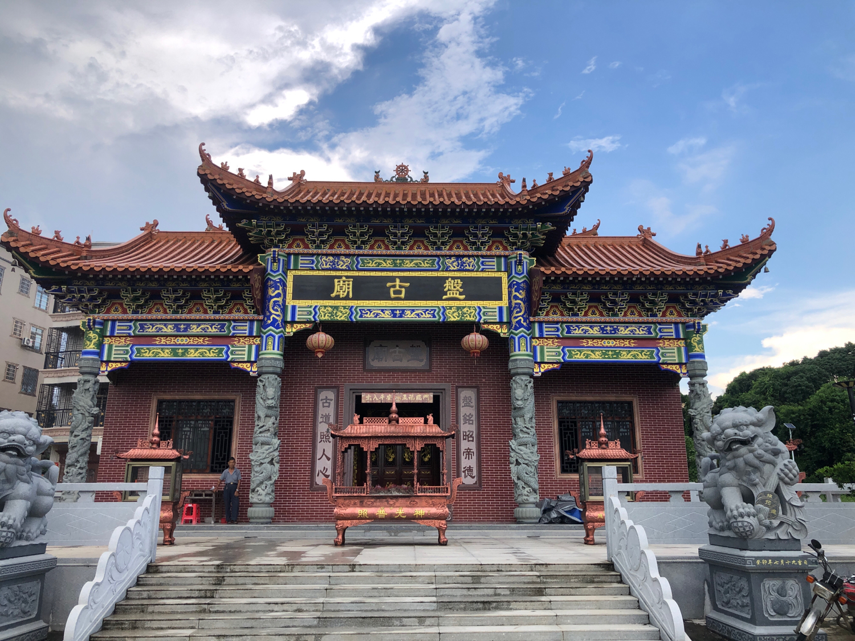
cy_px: 320
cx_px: 428
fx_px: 692
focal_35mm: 28
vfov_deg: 49.7
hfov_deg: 63.4
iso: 20
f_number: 1.8
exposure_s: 1/470
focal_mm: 4
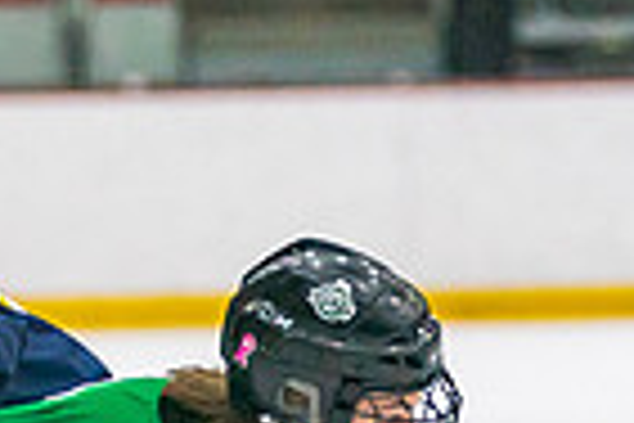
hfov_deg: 2.9
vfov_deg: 1.9
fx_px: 12415
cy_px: 548
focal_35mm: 705
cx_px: -316
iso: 3200
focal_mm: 125
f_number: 2.8
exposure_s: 1/1250
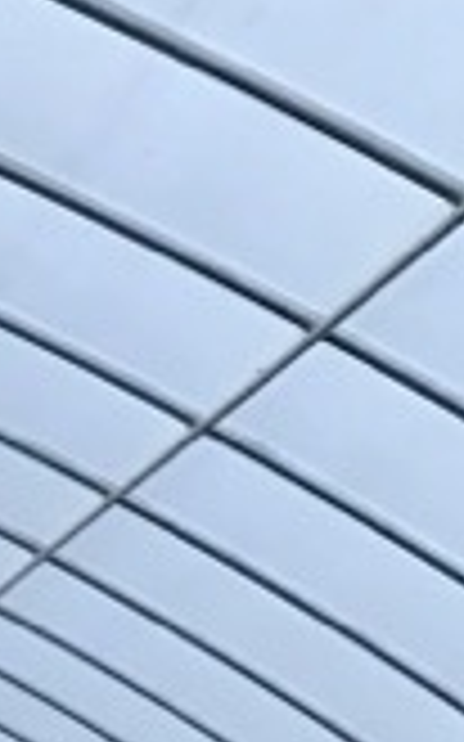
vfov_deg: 10.0
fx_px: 3645
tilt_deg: -10.6
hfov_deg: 6.9
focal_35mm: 180
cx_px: -617
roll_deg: +1.3
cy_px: 1844
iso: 40
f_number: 1.8
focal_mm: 3.99
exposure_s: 1/17
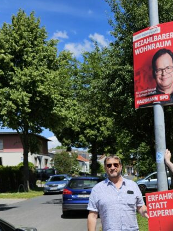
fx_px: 320
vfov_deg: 37.9
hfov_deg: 29.0
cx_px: 156
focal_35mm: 48
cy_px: 192
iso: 25
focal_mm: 5.4
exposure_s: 1/2859
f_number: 1.8
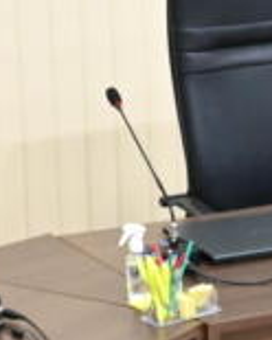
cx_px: 994
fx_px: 4689
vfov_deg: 4.1
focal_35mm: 466
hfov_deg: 3.2
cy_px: 532
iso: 3200
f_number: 4.8
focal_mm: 50
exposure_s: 1/80
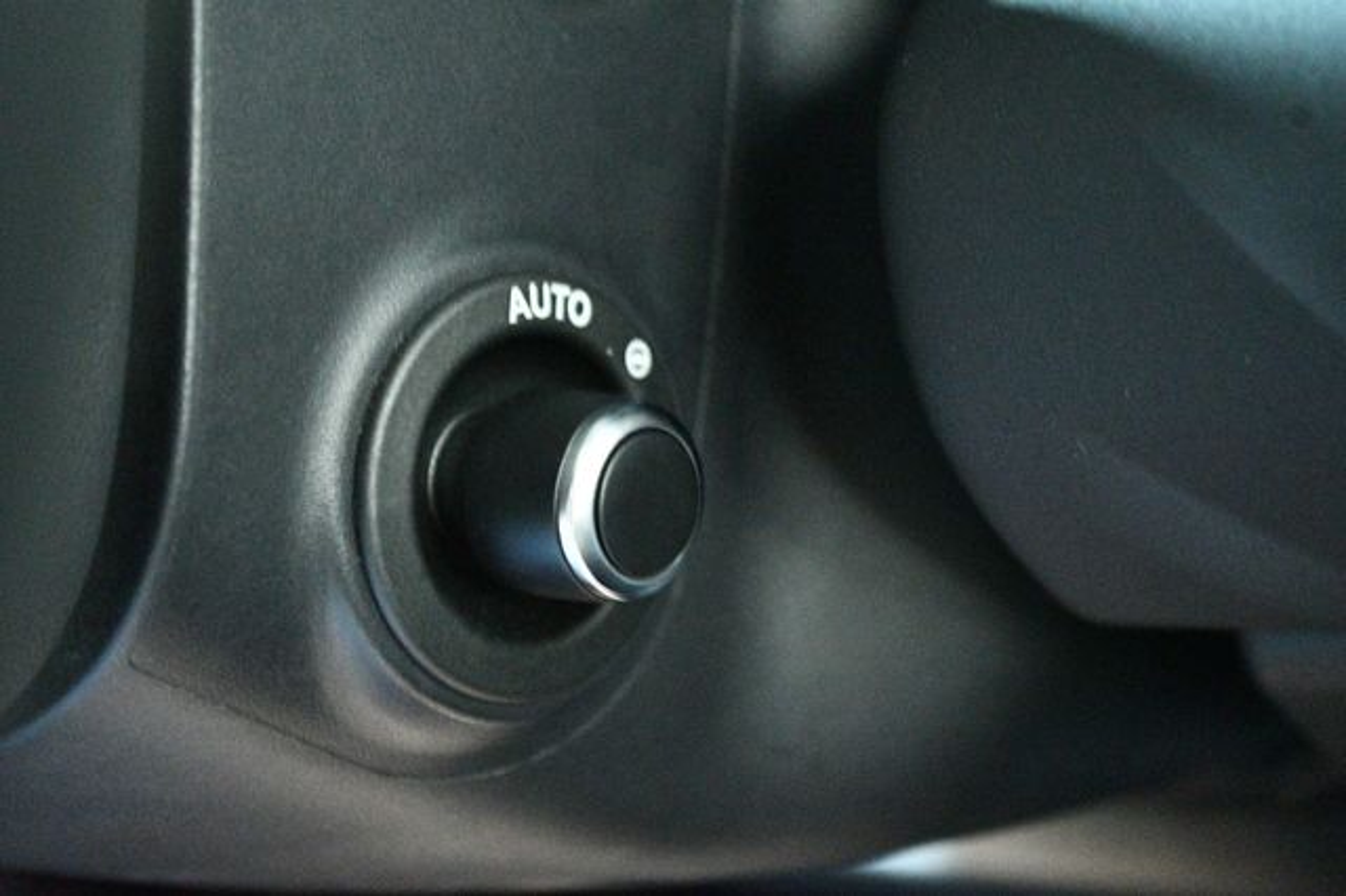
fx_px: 2690
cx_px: 673
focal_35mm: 72
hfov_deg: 28.1
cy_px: 448
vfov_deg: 18.9
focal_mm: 48
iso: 12800
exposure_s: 1/4
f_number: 5.3
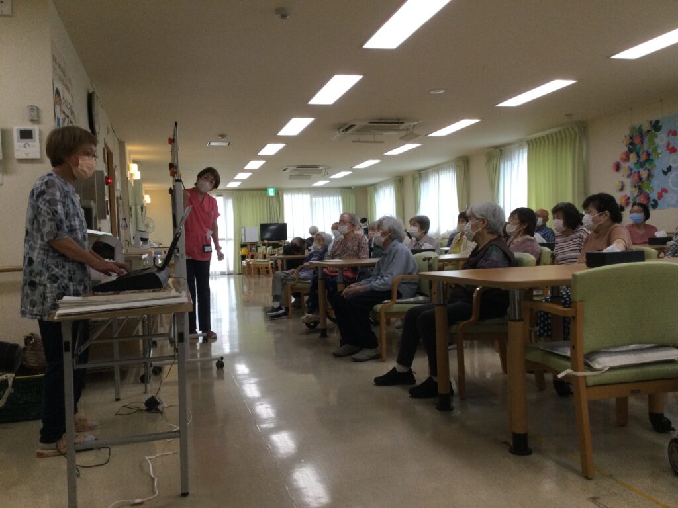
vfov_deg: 45.4
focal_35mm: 31
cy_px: 254
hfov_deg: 58.4
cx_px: 339
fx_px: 607
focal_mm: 3.3
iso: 40
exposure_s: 1/30
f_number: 2.4
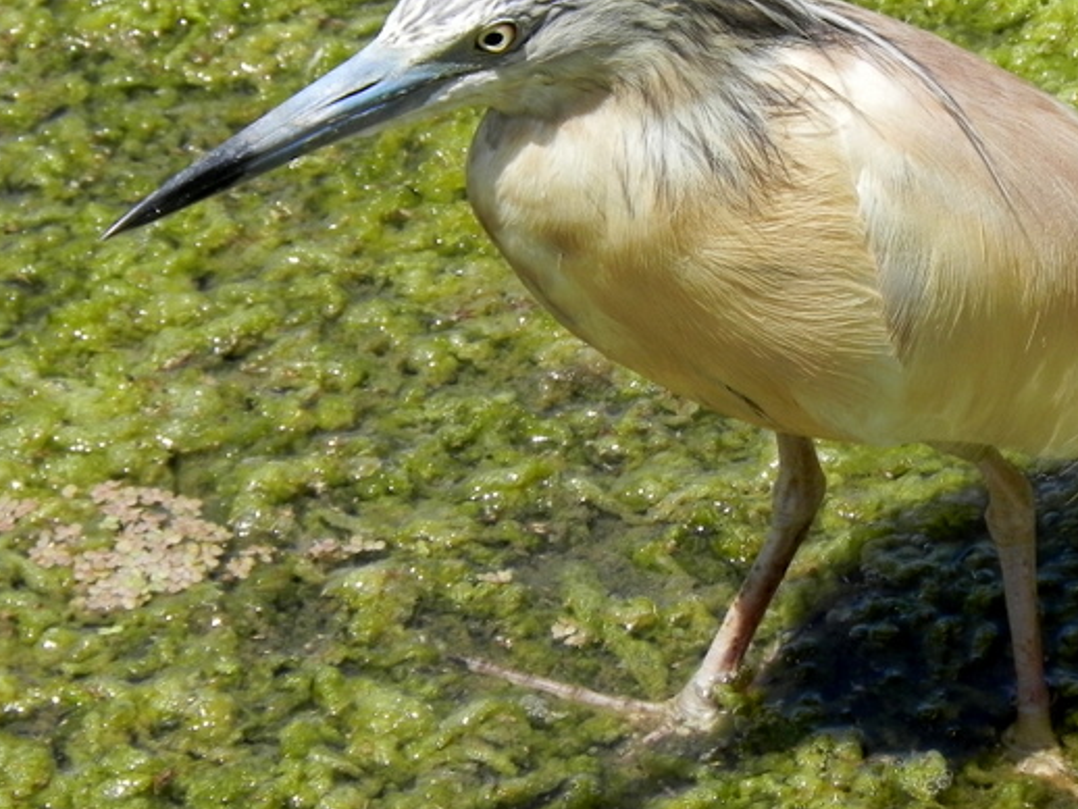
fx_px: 16201
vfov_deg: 2.9
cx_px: 718
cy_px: 356
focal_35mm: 520
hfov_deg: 3.8
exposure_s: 1/275
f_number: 8
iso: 160
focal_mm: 59.9
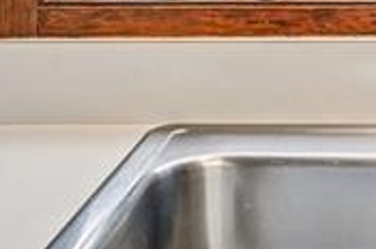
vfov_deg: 9.5
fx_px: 1375
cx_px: 494
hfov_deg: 14.9
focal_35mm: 132
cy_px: -292
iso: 400
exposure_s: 1/15
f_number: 11
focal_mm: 22.5
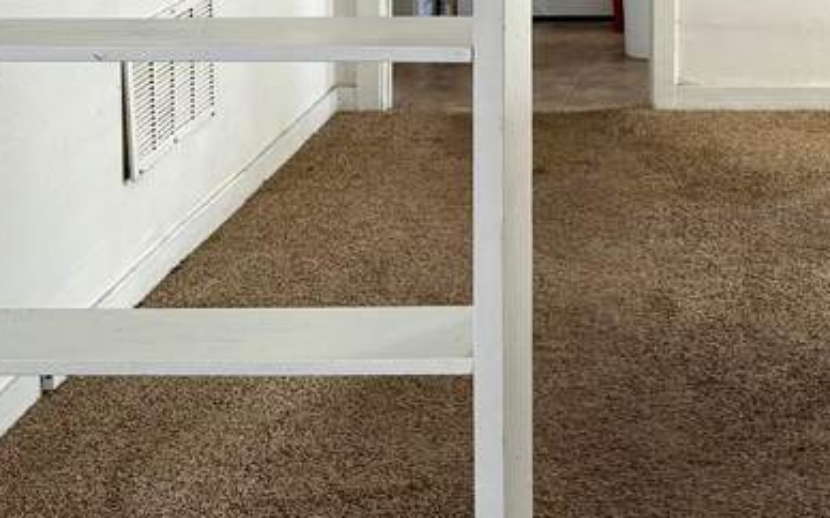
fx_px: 1899
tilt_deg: -4.2
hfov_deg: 23.5
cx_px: 858
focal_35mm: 84
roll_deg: -0.5
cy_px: -223
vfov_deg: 14.6
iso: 80
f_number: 1.78
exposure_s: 1/175
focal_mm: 6.76
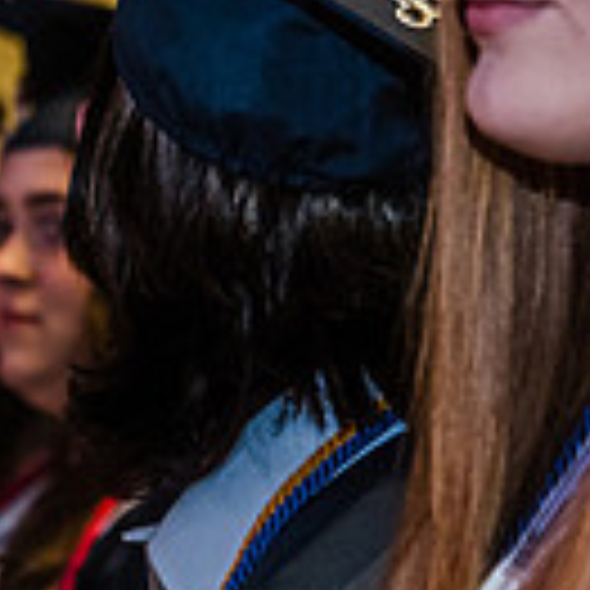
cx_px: -54
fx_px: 4724
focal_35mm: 245
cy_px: 119
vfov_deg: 7.1
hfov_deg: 7.1
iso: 800
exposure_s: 1/160
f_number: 4.5
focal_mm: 65
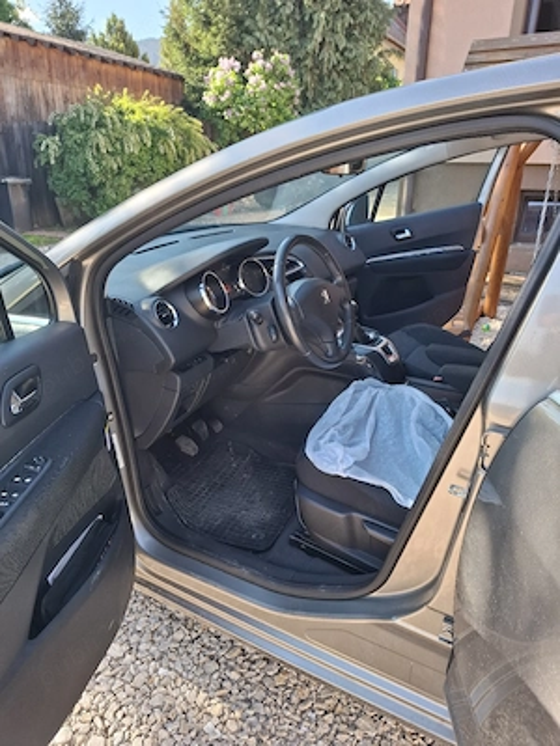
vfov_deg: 73.9
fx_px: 496
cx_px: 280
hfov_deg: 58.9
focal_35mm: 23
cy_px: 373
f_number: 1.8
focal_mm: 5.54
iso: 50
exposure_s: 1/208
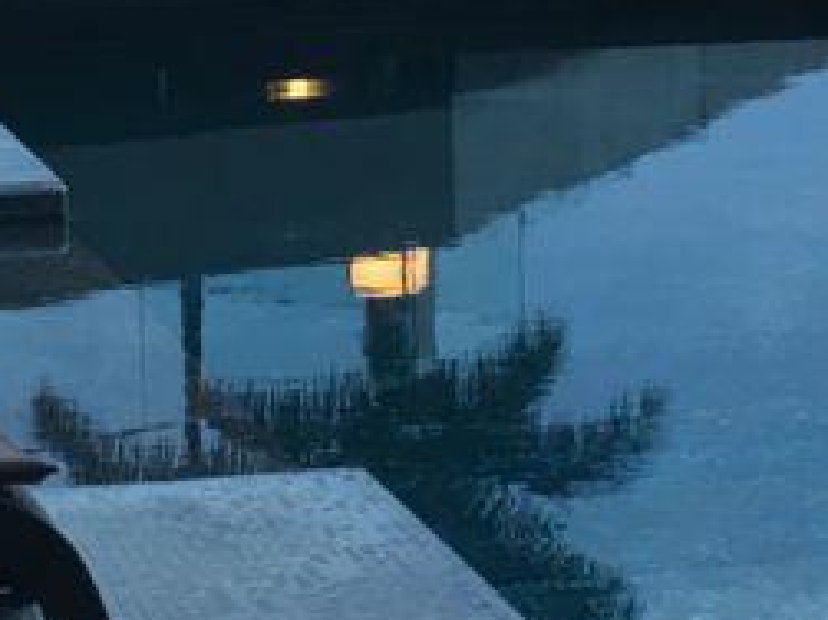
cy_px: -176
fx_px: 2821
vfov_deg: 12.2
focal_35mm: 118
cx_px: 71
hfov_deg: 16.5
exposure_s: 1/33
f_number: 2.2
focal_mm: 4.15
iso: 80
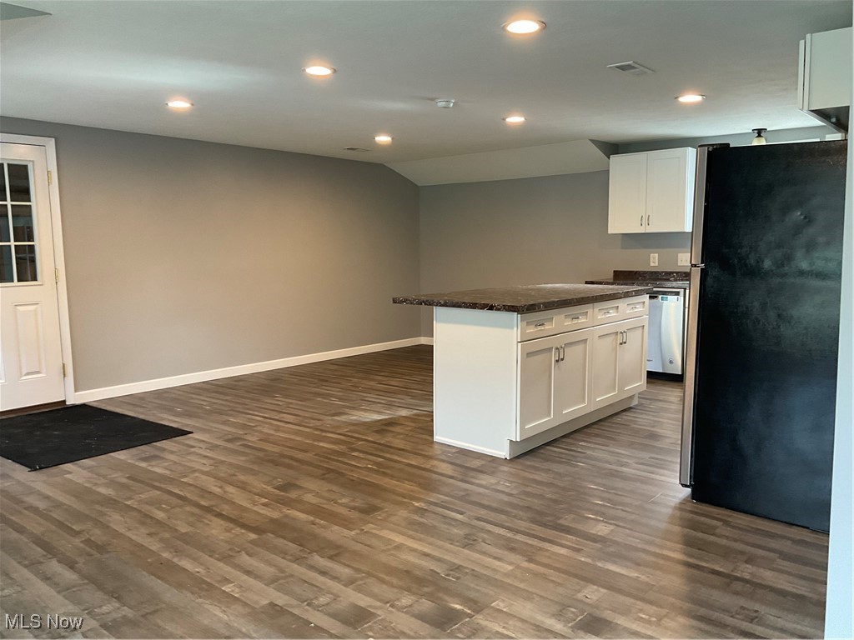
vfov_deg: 48.2
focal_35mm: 29
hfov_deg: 61.7
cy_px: 320
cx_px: 427
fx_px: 715
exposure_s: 1/60
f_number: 1.8
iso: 125
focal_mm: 3
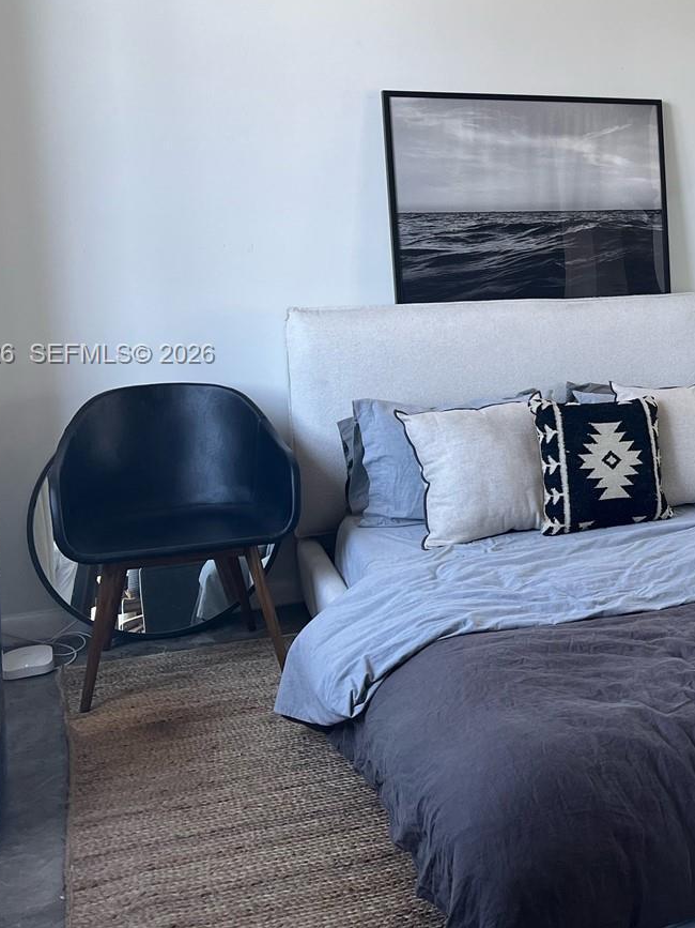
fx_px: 1285
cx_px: 737
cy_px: 355
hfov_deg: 28.0
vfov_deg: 39.4
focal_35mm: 48
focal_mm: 5.7
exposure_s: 1/121
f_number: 1.5
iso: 80
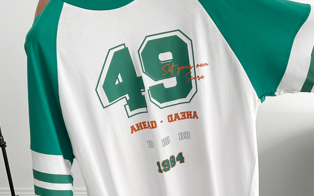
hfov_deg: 47.2
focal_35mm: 42
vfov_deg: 29.1
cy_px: 182
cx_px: 157
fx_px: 359
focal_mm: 3
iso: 25
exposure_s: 1/120
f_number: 1.8
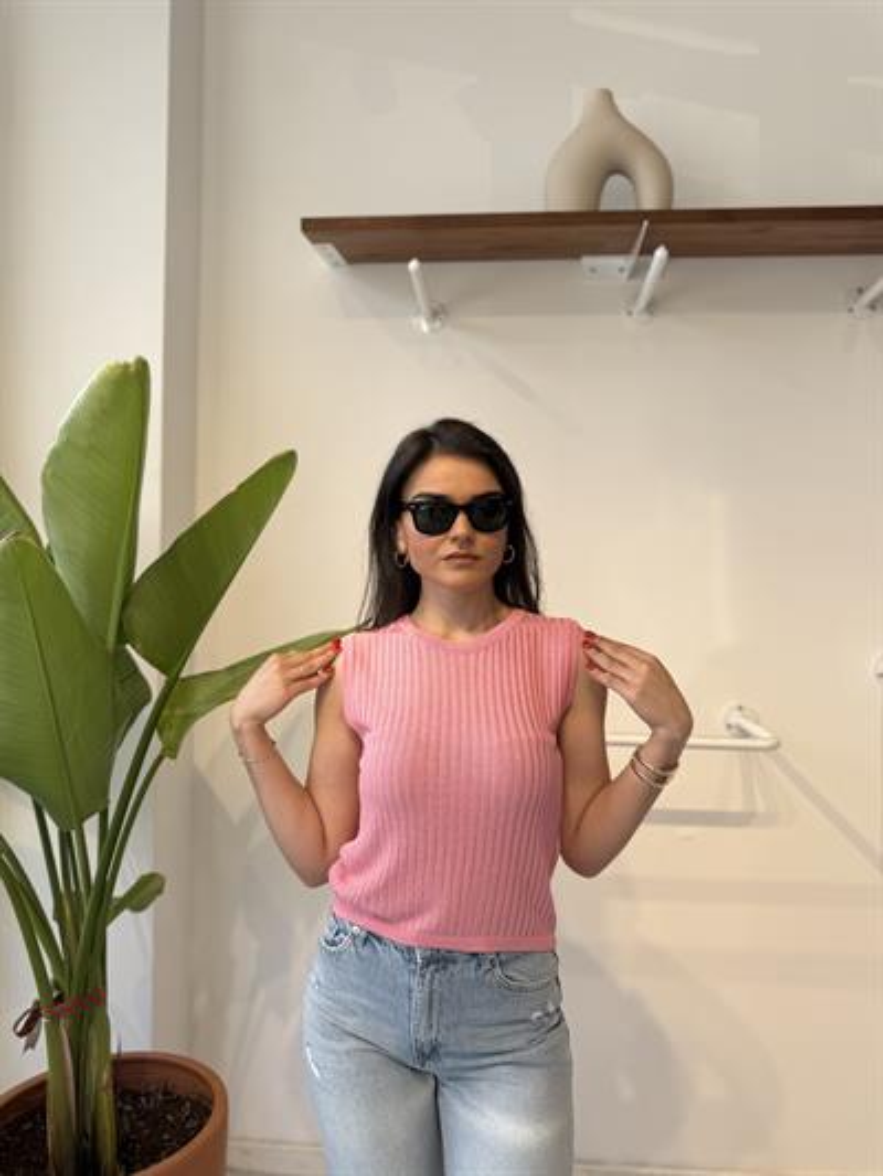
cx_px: 442
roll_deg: -1.6
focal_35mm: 24
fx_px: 816
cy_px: 588
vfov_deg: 71.6
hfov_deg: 56.8
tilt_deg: +0.5
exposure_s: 1/470
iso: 80
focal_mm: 6.76
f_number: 1.78
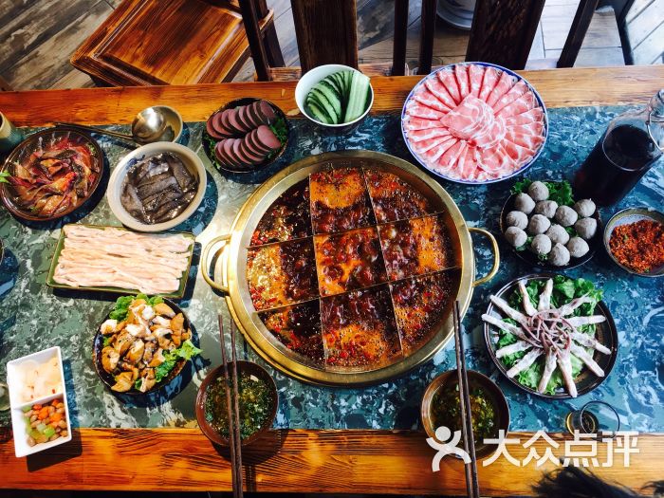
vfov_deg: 48.2
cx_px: 332
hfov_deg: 61.7
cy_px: 249
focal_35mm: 29
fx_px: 556
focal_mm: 4.15
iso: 32
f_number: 2.2
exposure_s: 1/50
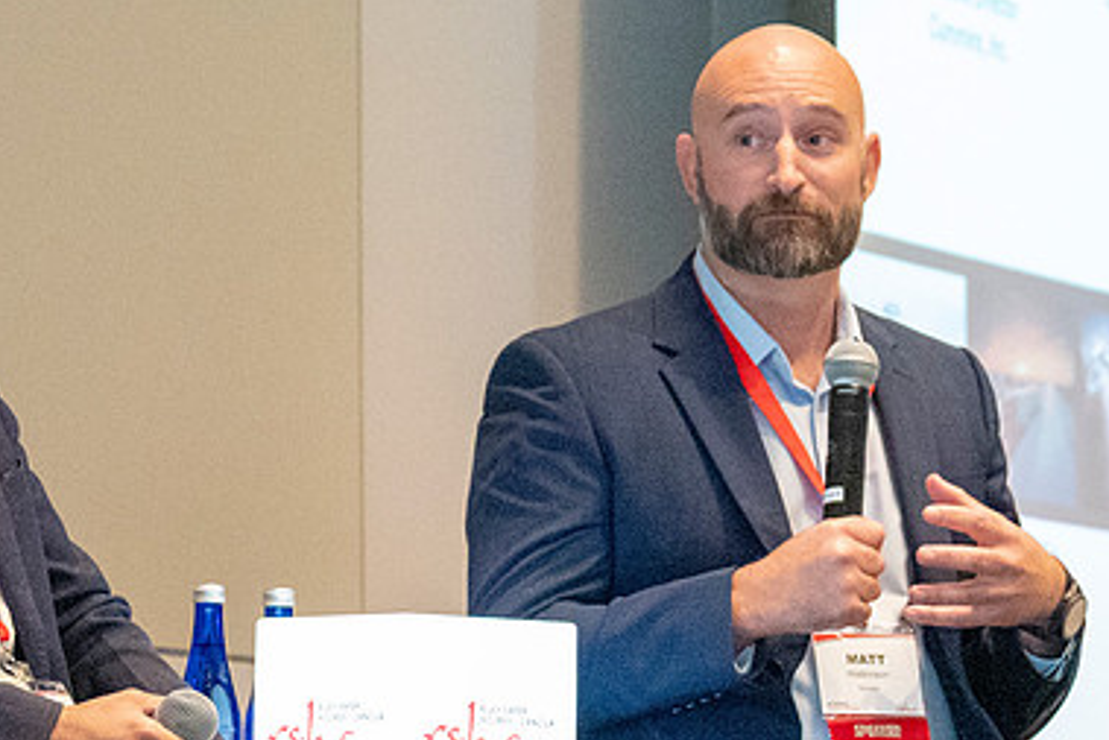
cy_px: 326
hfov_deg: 7.8
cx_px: 375
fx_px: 8105
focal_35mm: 263
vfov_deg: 5.2
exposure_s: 1/125
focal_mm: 105
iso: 12800
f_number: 7.1
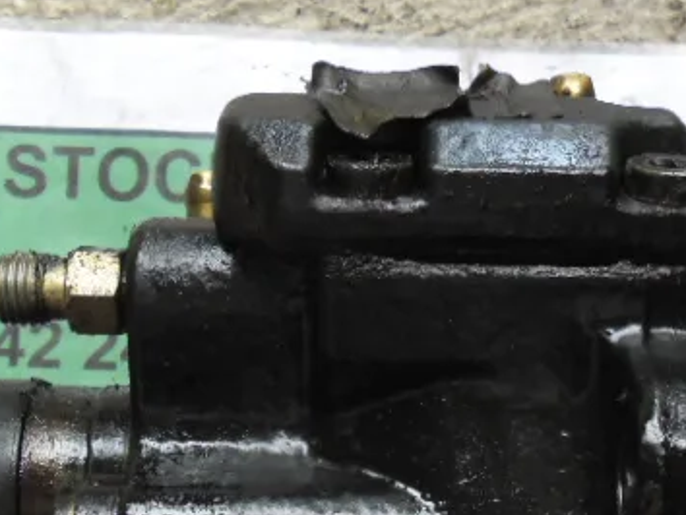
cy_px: 472
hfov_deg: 24.9
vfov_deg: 18.6
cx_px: 440
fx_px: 1547
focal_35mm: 78
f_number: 3.5
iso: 100
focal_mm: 4.9
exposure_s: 1/53
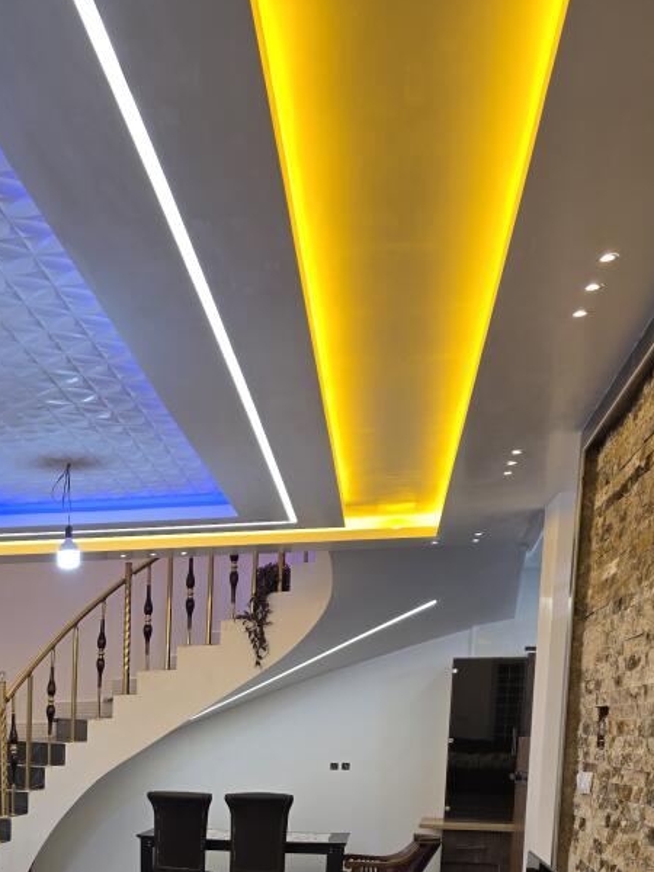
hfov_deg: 29.6
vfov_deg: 37.1
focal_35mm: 46
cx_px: 17
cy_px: 865
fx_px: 1159
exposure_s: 1/100
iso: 40
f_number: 1.7
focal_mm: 6.3
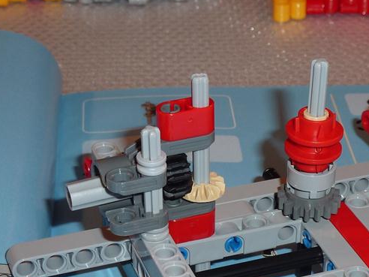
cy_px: 223
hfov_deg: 19.5
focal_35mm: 100
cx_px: 259
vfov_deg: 14.7
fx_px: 1066
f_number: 4
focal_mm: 7.9
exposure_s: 1/30
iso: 100
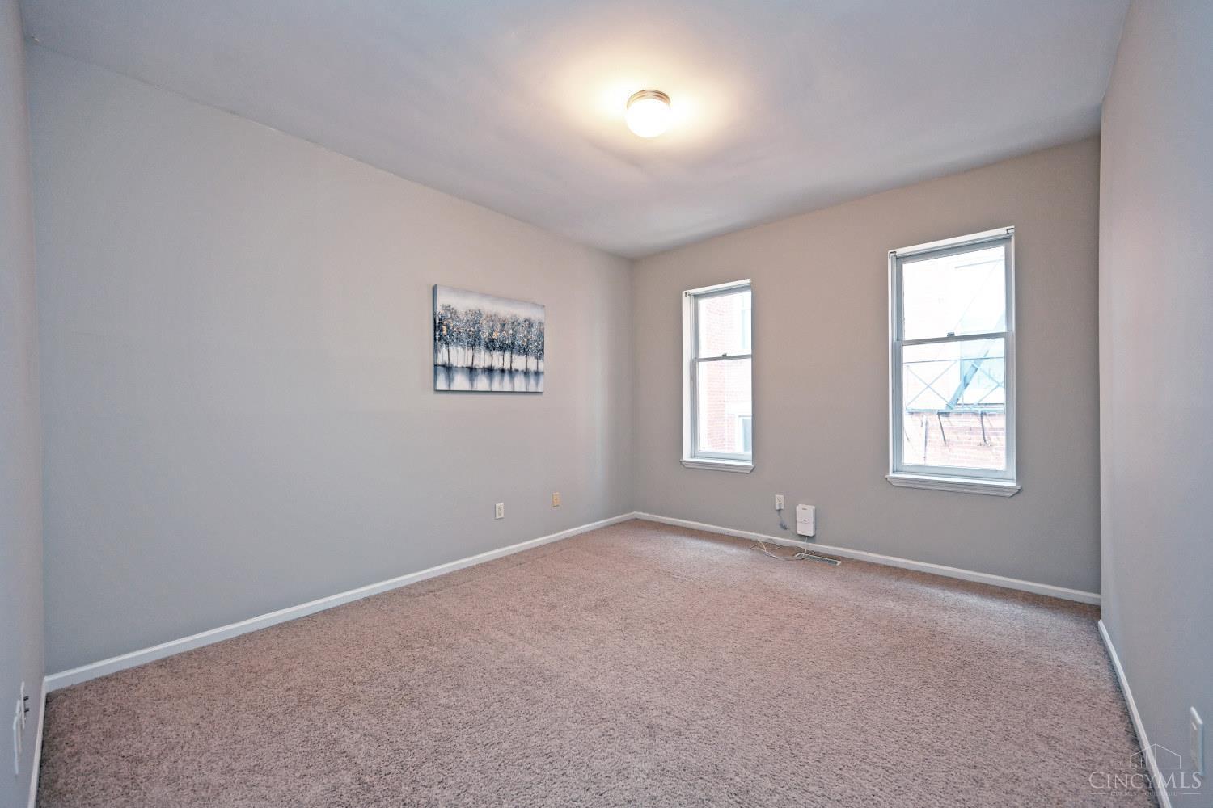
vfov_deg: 81.2
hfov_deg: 104.3
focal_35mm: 14
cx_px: 606
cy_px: 404
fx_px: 472
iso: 280
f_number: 4
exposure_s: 1/60
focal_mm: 14
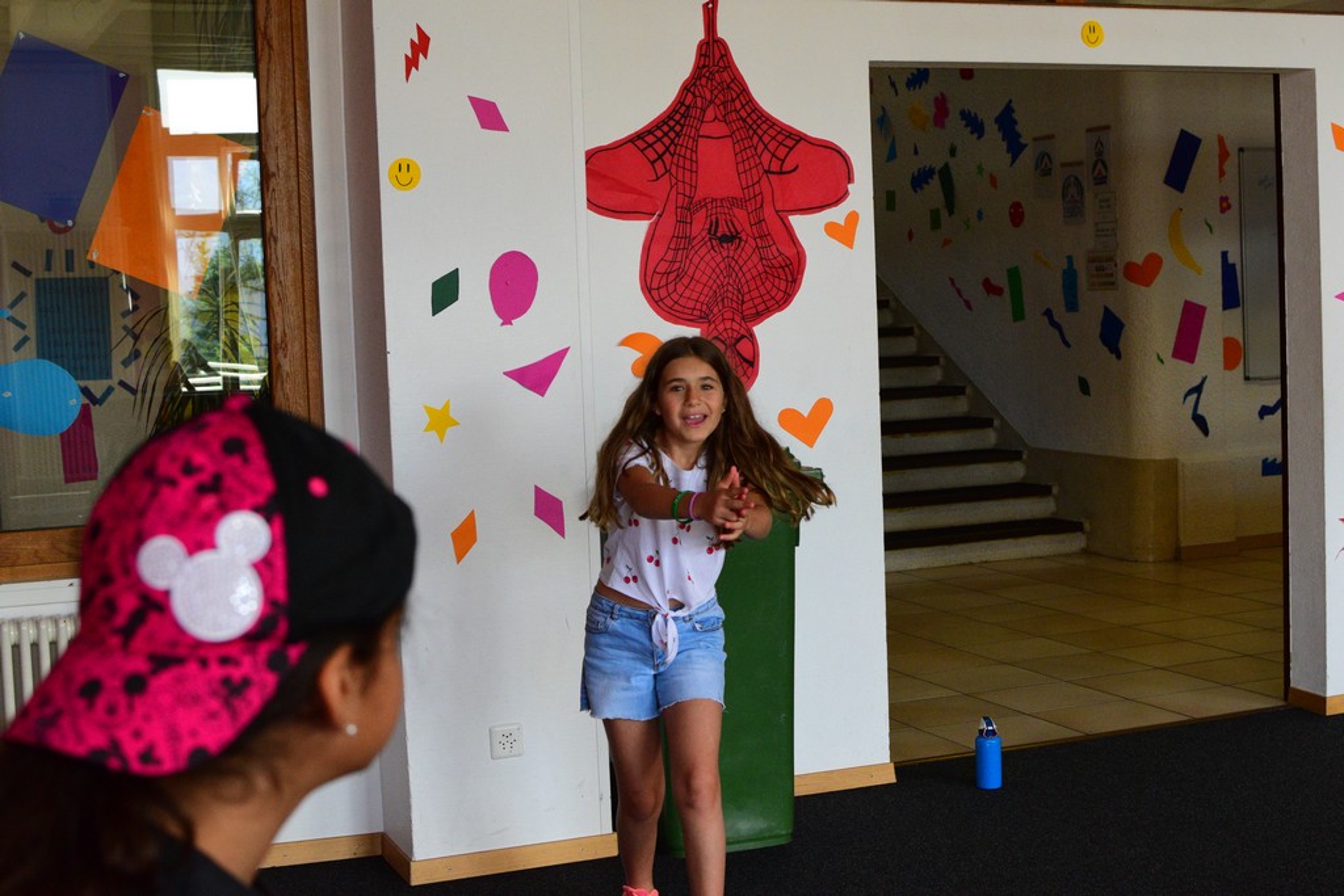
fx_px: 1960
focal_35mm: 52
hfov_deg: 37.8
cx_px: 672
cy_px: 448
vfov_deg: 25.8
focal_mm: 35
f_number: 5
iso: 2200
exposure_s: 1/320
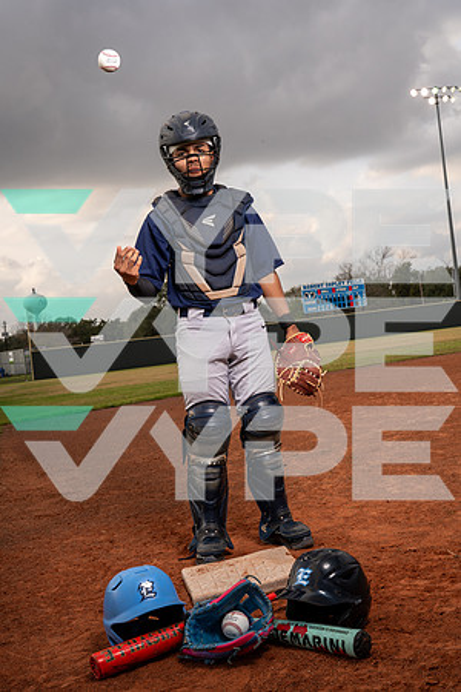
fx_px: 845
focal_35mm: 44
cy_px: 346
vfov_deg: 44.5
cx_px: 230
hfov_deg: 30.5
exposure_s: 1/250
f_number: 10
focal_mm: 44
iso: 250
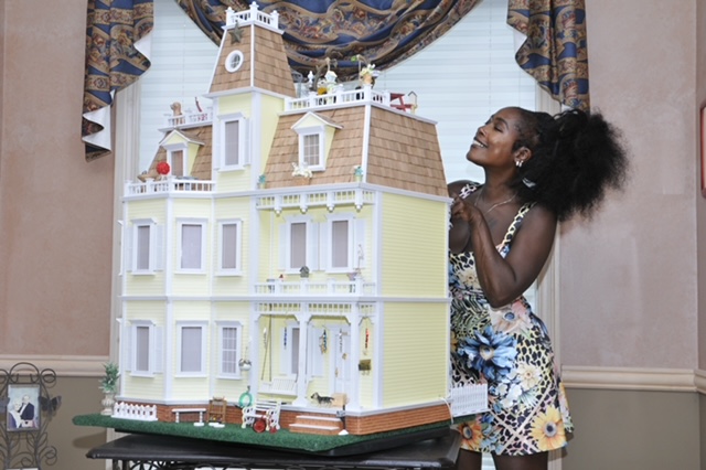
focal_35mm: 51
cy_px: 235
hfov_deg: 38.9
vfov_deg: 26.5
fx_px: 1000
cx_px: 353
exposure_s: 1/200
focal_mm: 34
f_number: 5.6
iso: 640
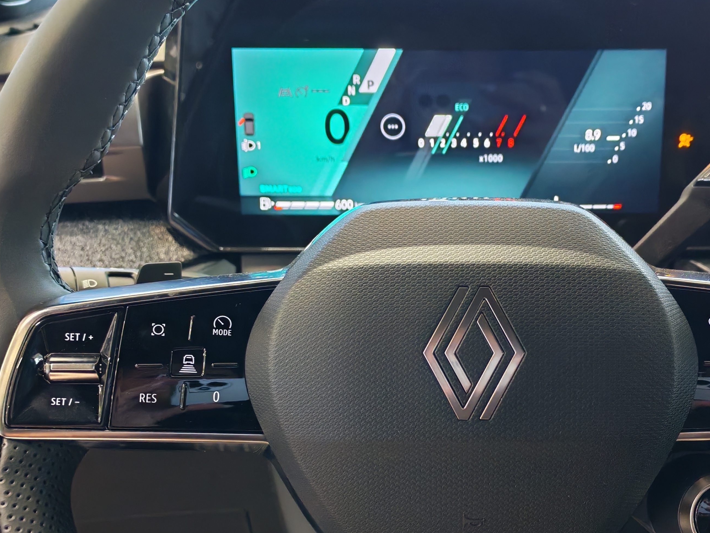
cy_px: 356
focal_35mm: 52
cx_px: 461
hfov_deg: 36.5
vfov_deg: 27.9
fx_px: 1067
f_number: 1.9
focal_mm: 6.12
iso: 1000
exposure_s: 1/100
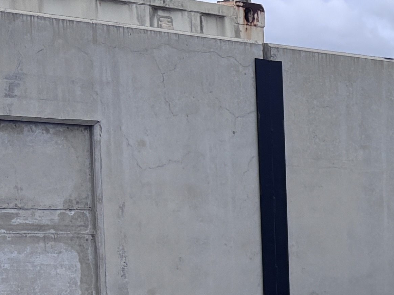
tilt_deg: -7.4
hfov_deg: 12.3
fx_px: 1457
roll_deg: -0.3
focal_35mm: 128
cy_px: 379
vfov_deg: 11.3
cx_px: 931
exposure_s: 1/3311
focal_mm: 5.96
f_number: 1.6
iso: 50
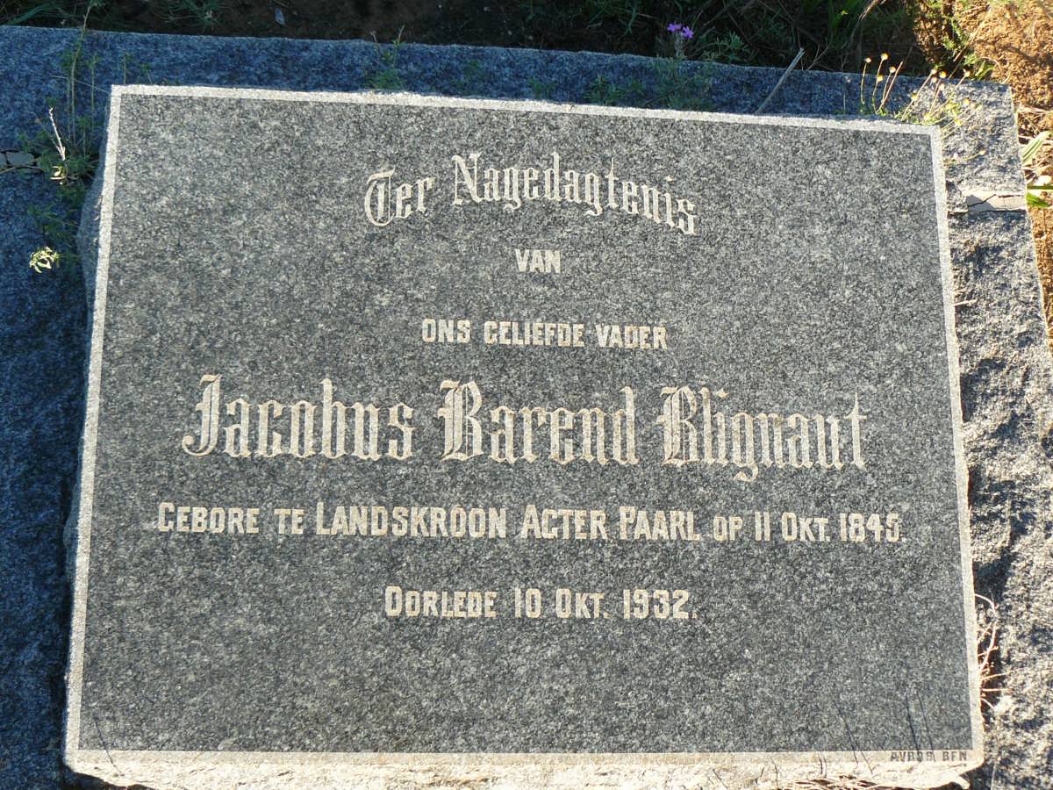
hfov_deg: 39.7
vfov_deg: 30.3
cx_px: 526
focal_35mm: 48
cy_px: 395
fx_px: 1460
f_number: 4
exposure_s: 1/160
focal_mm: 6.6
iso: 100
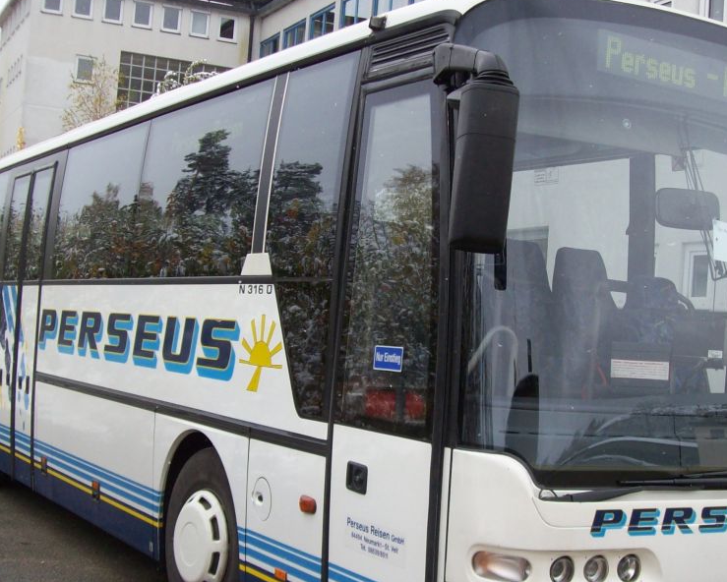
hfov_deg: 32.9
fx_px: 1227
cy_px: 349
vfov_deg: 26.6
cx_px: 432
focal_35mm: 57
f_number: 2.7
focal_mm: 6
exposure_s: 1/380
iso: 80
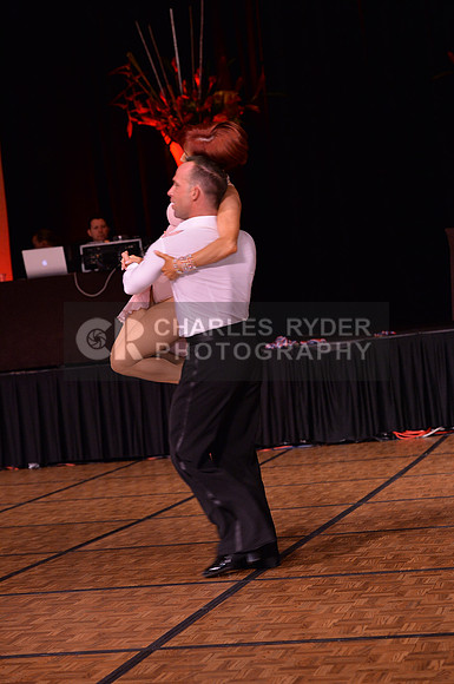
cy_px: 342
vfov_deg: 23.7
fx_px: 1632
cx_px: 227
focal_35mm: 86
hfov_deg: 15.8
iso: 2000
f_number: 5
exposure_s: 1/250
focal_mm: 86
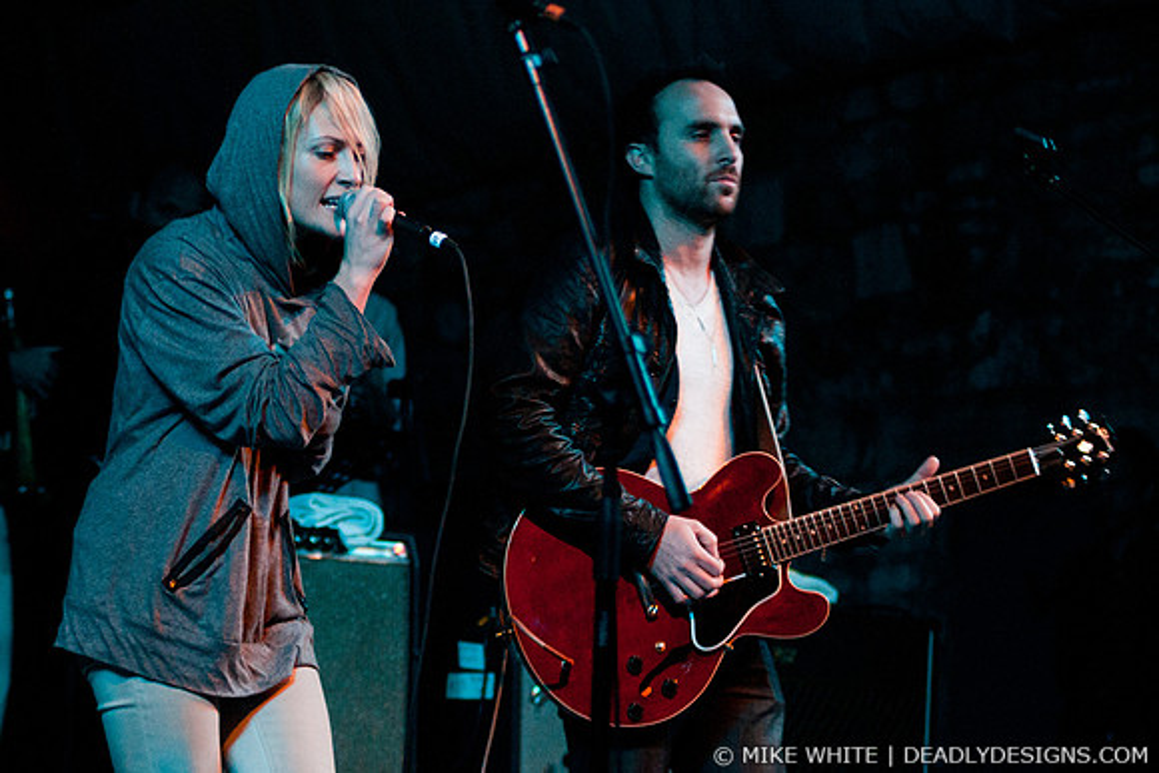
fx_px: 3864
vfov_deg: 11.4
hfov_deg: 17.1
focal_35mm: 120
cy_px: 386
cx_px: 580
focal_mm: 80
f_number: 2.8
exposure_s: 1/160
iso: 1250
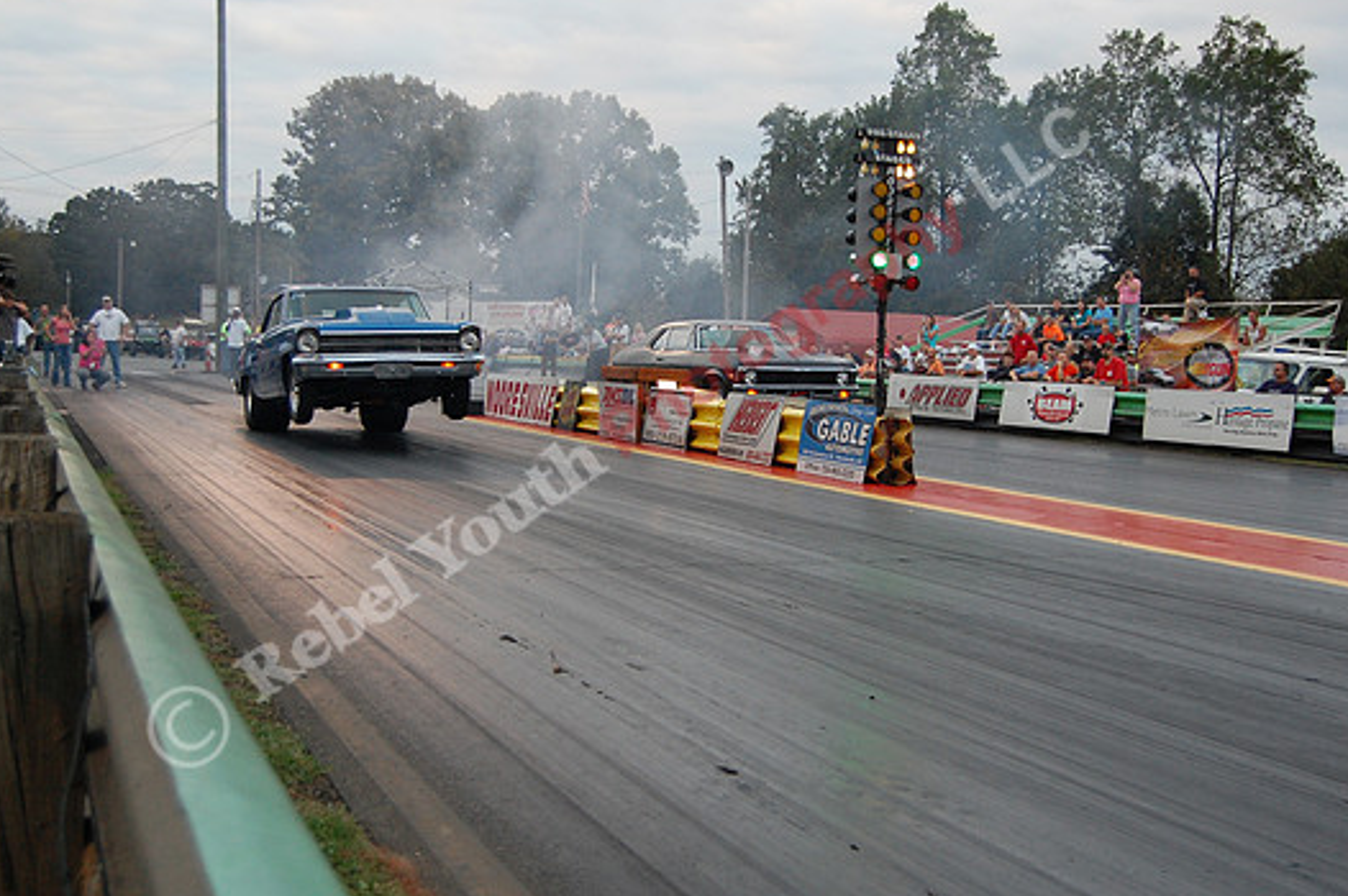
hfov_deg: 45.4
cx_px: 646
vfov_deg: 31.1
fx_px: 1609
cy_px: 435
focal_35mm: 43
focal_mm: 26
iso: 800
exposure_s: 1/250
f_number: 4
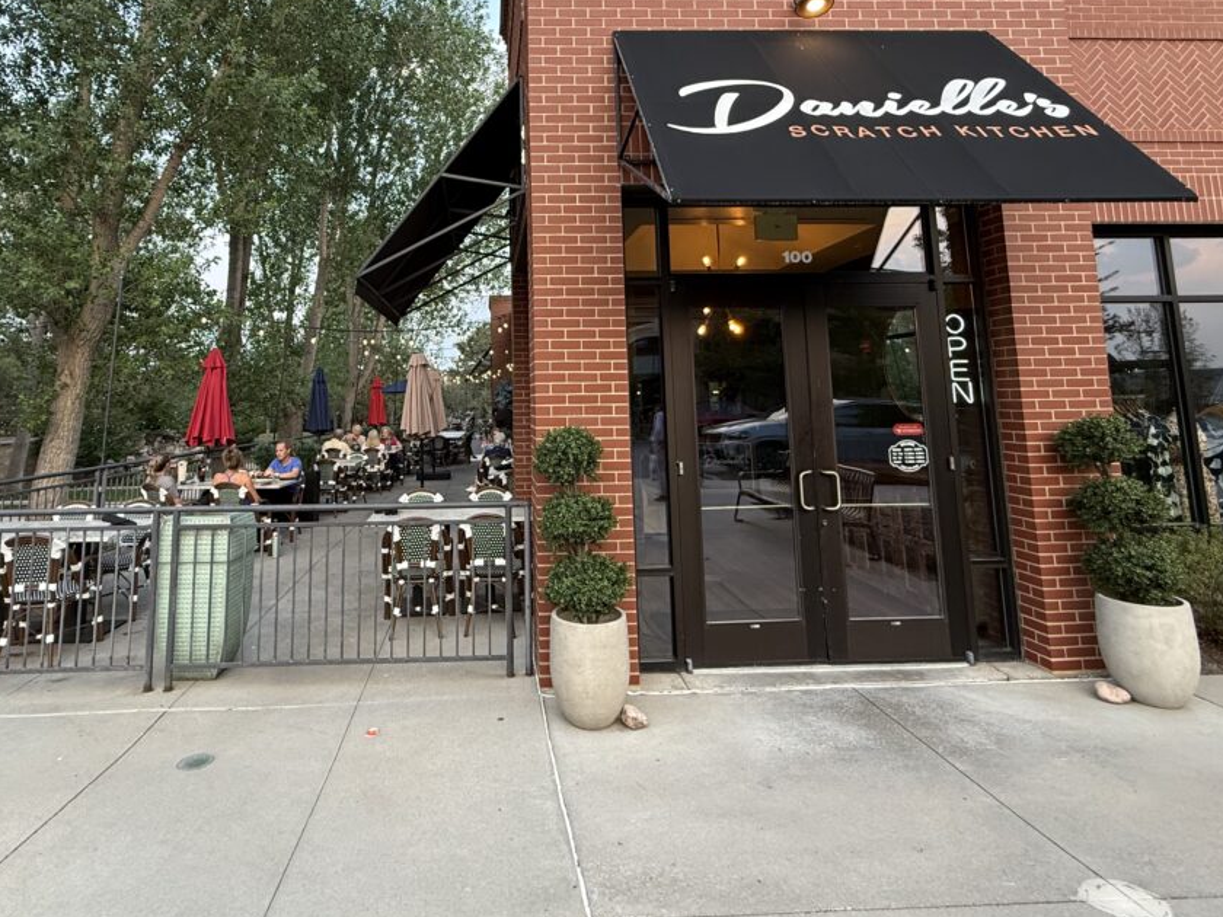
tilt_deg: +7.2
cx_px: 520
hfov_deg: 81.2
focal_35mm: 20
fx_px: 707
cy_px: 309
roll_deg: +0.6
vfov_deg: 64.3
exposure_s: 1/120
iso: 250
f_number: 2.2
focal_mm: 2.22
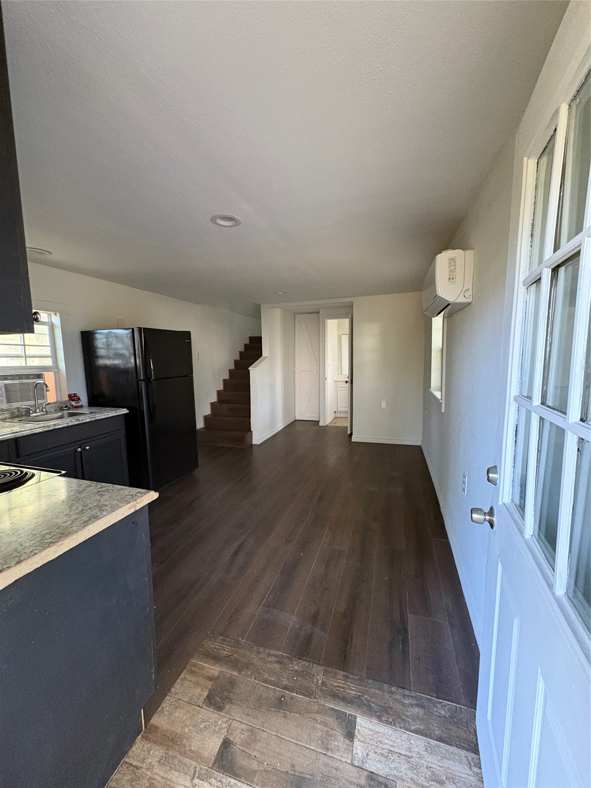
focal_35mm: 14
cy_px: 394
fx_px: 319
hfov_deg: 85.7
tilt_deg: -5.5
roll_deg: +0.7
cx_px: 296
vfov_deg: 102.1
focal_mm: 2.22
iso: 640
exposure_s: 1/60
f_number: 2.2
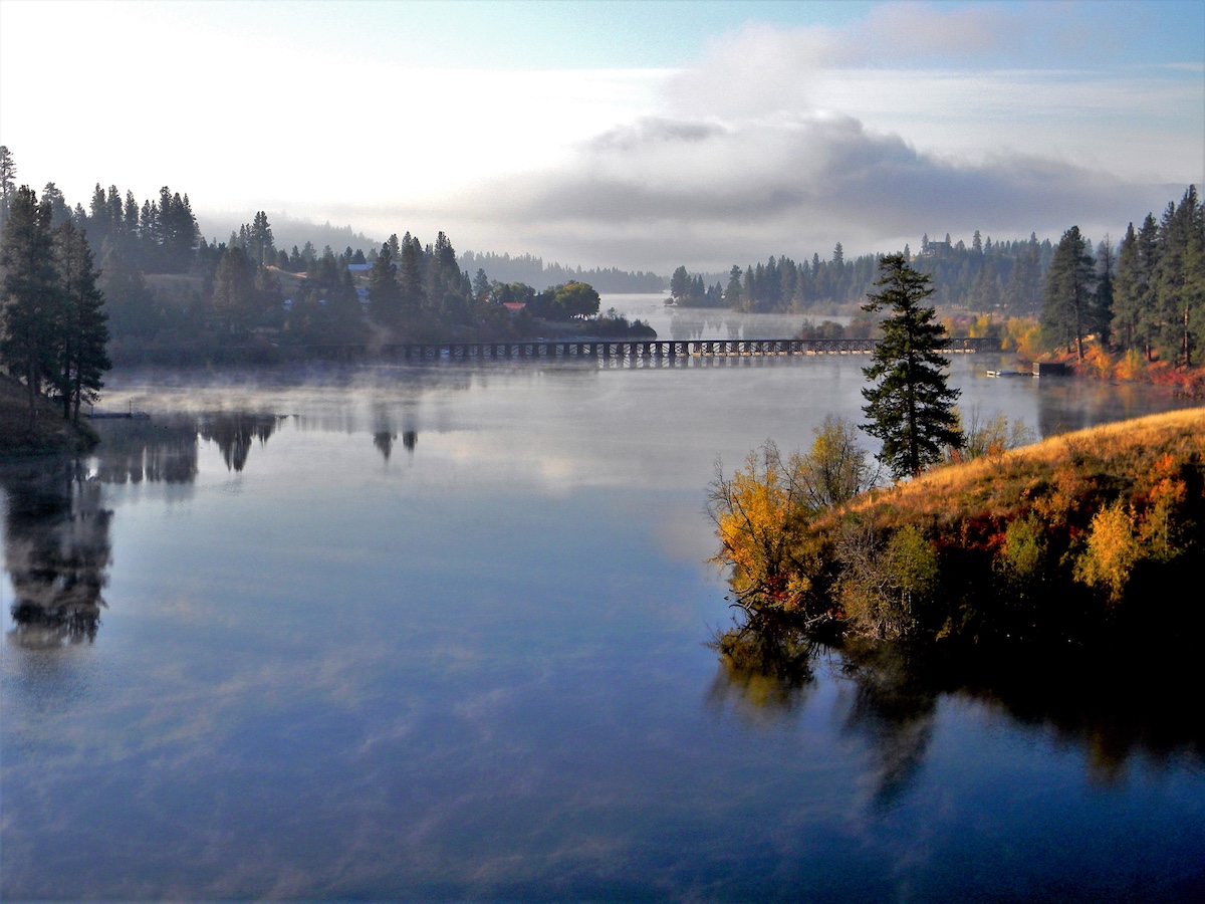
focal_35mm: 47
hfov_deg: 40.4
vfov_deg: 30.9
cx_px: 602
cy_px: 452
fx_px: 1636
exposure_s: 1/467
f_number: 3.9
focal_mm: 8.6
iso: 80
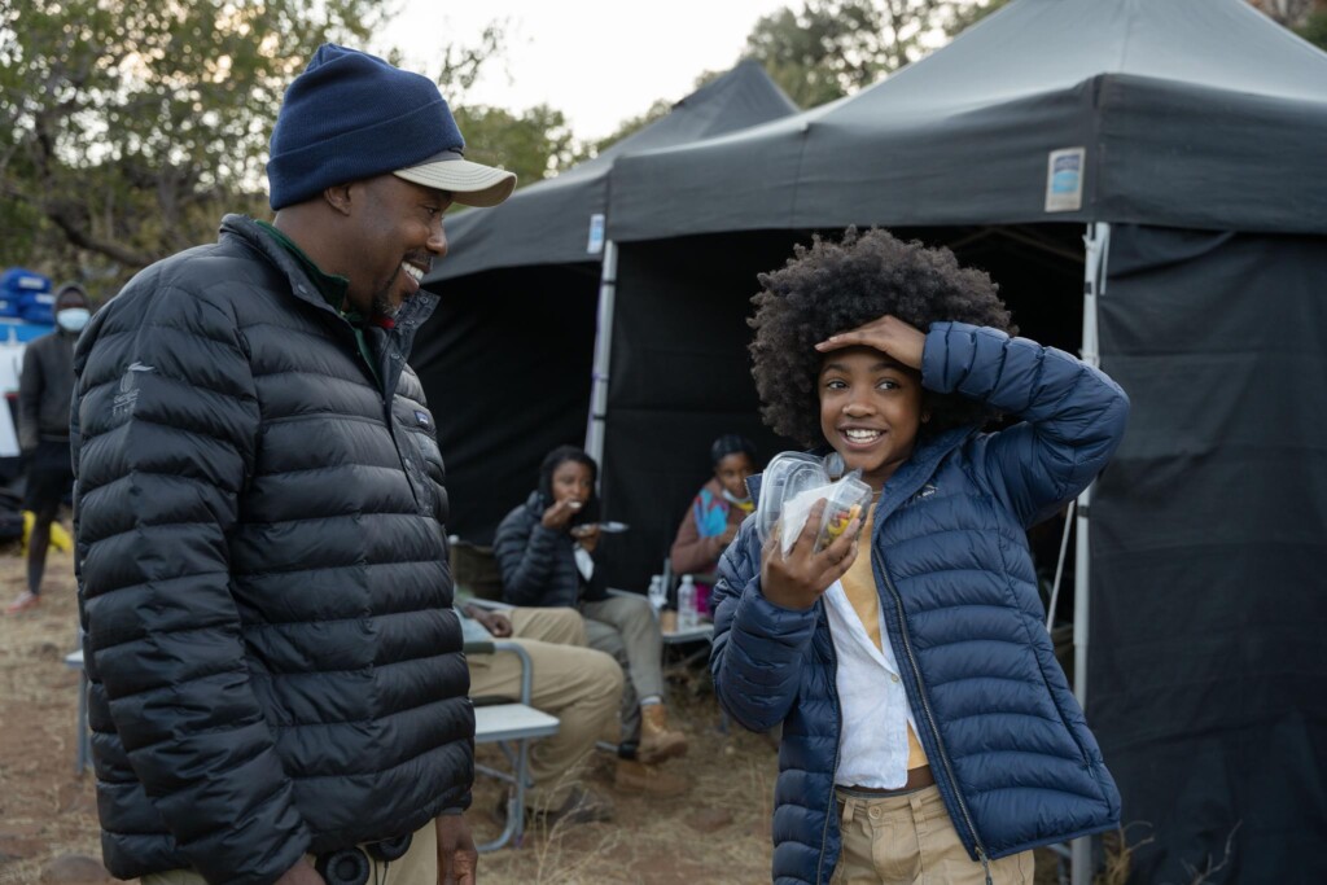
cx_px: 664
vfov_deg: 33.4
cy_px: 442
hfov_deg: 48.5
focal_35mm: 40
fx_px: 1475
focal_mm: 40
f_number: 4
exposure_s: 1/500
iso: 640
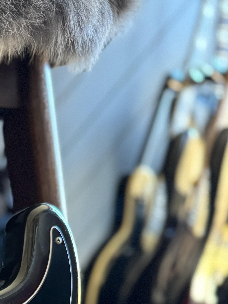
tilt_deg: -15.2
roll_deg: +1.3
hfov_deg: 19.6
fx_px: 597
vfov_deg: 24.5
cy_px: 407
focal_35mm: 68
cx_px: -85
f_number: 1.78
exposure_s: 1/60
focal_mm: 6.76
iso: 640
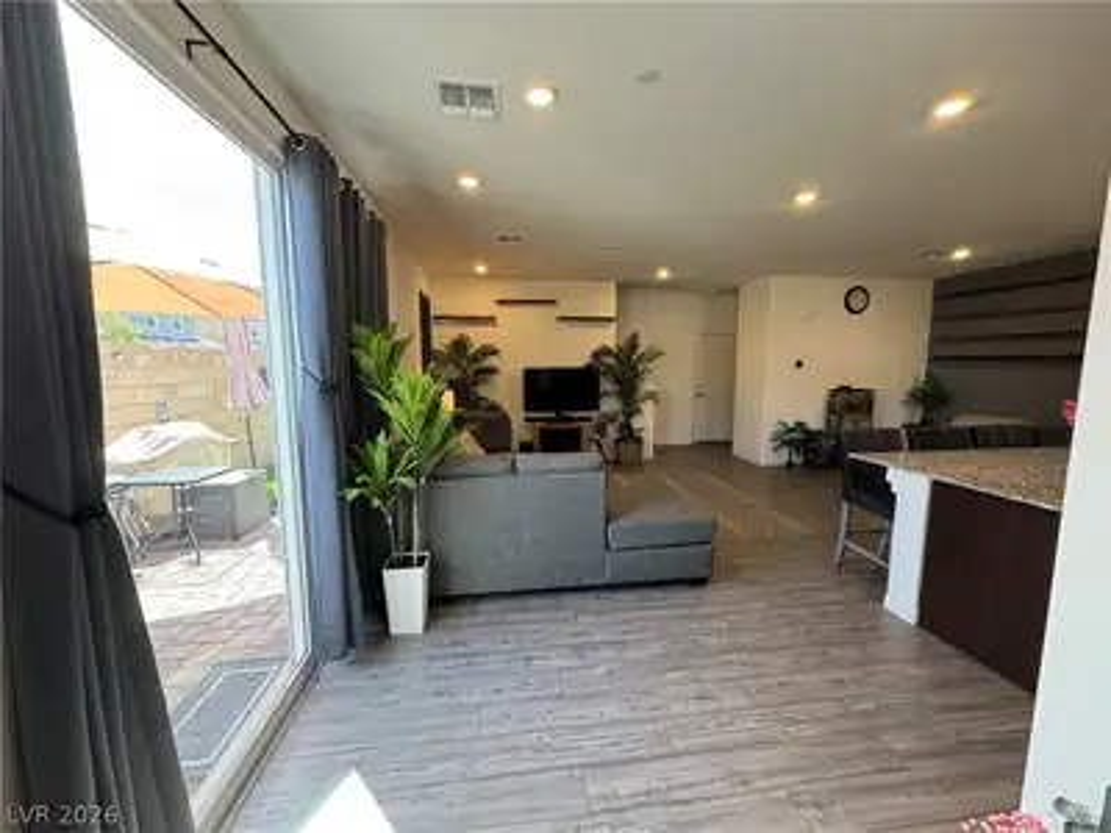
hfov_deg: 102.1
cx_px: 556
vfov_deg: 85.7
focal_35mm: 14
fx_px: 449
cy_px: 416
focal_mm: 2.22
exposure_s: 1/120
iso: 250
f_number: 2.2
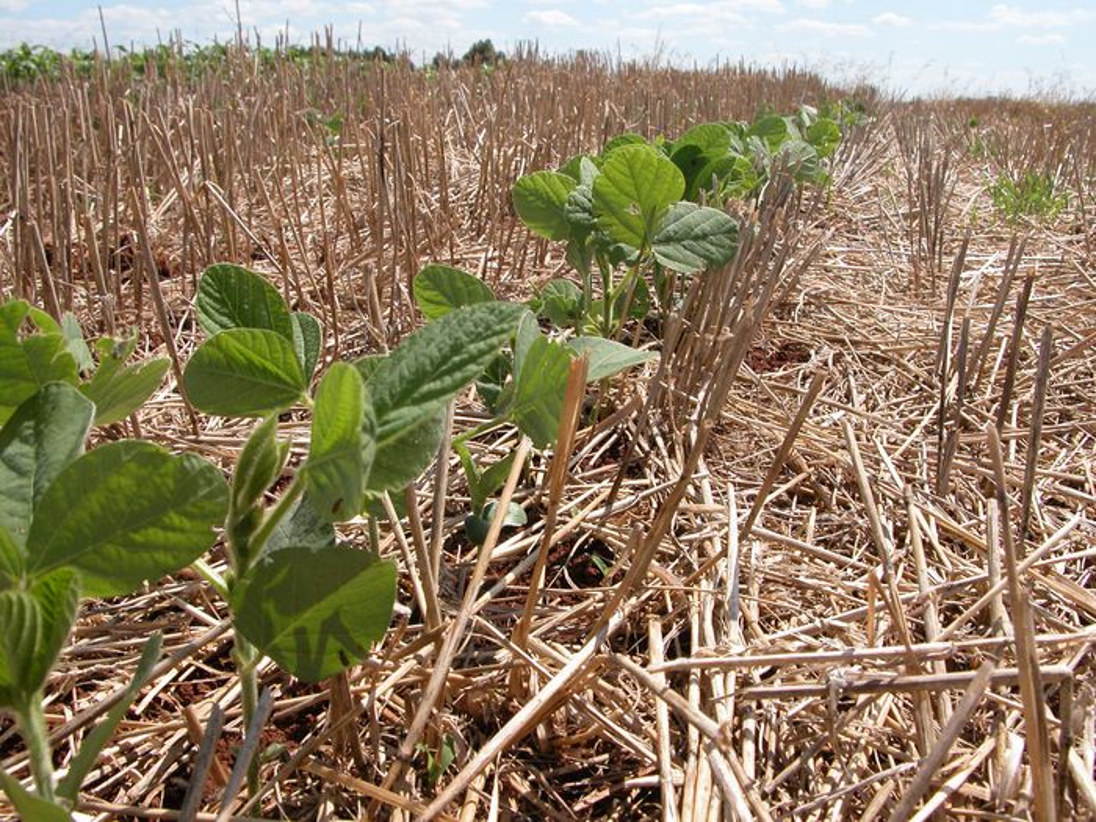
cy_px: 411
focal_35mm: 35
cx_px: 548
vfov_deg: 40.7
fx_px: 1108
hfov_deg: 52.6
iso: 100
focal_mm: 8.9
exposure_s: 1/320
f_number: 6.3
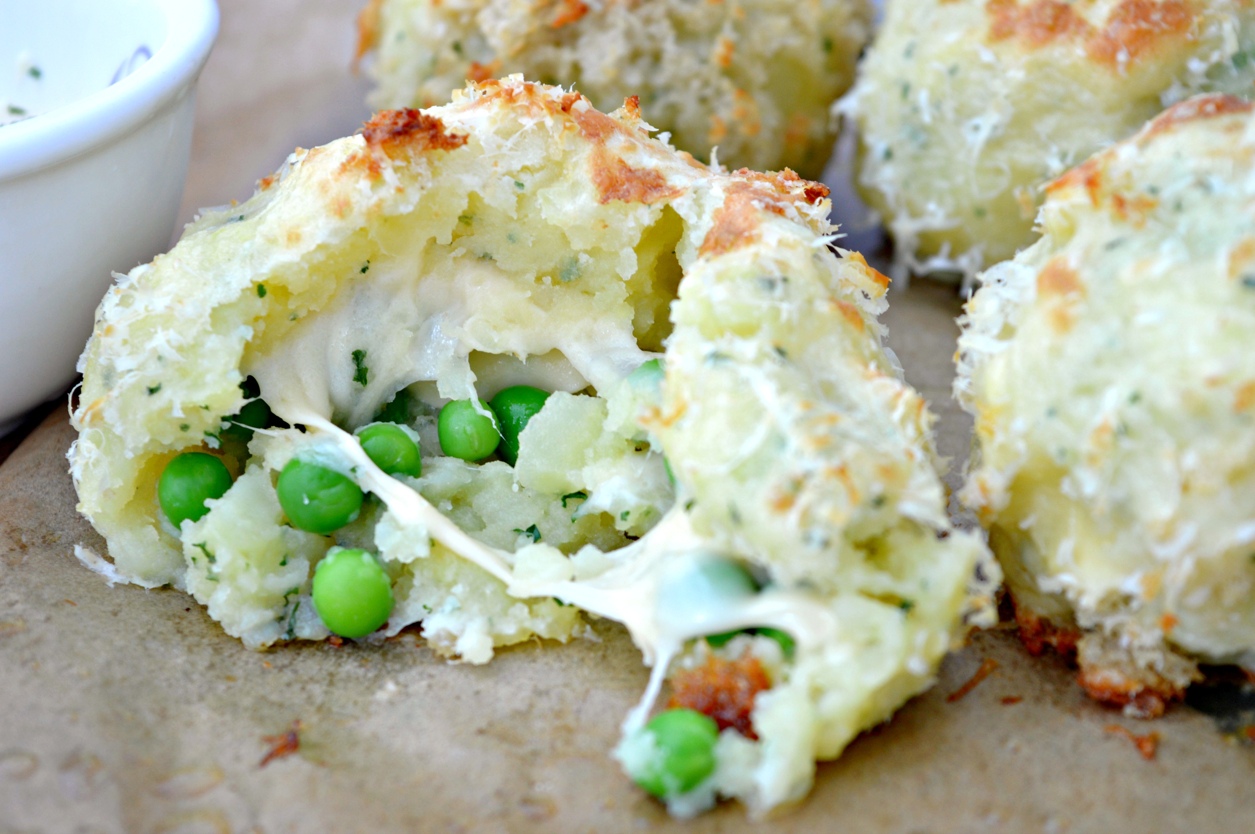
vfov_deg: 16.5
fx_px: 2873
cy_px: 417
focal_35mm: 82
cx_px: 628
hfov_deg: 24.6
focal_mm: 55
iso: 200
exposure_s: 1/15
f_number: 5.6
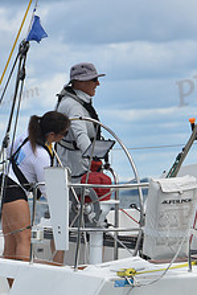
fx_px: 4270
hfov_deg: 2.6
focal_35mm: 521
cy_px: 283
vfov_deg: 4.0
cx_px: 108
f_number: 9
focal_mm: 200
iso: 250
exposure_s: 1/800
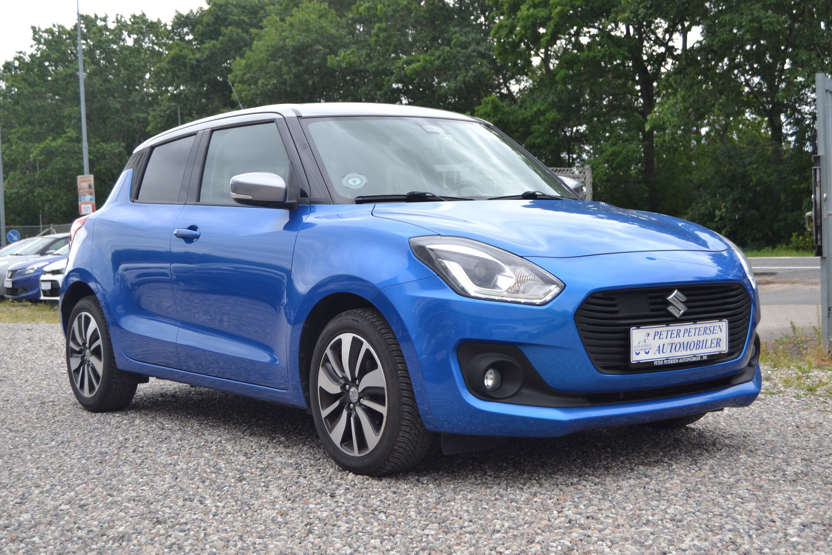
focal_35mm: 51
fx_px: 1179
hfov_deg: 38.9
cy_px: 278
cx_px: 416
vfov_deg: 26.5
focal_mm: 34
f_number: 6.3
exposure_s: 1/160
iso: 100
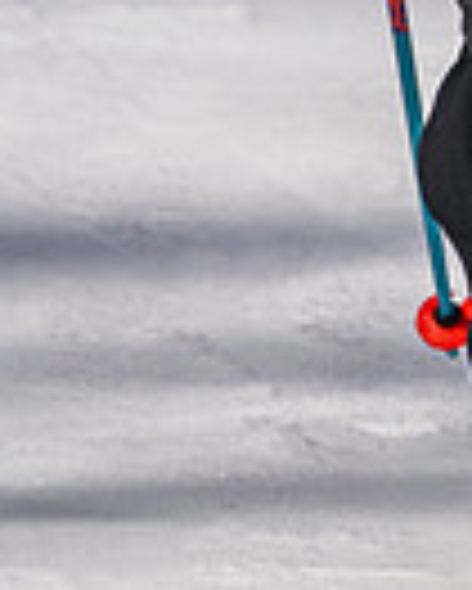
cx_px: 759
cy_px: -602
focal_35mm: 3199
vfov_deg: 0.6
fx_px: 55795
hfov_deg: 0.5
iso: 200
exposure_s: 1/2000
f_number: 8
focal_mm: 560
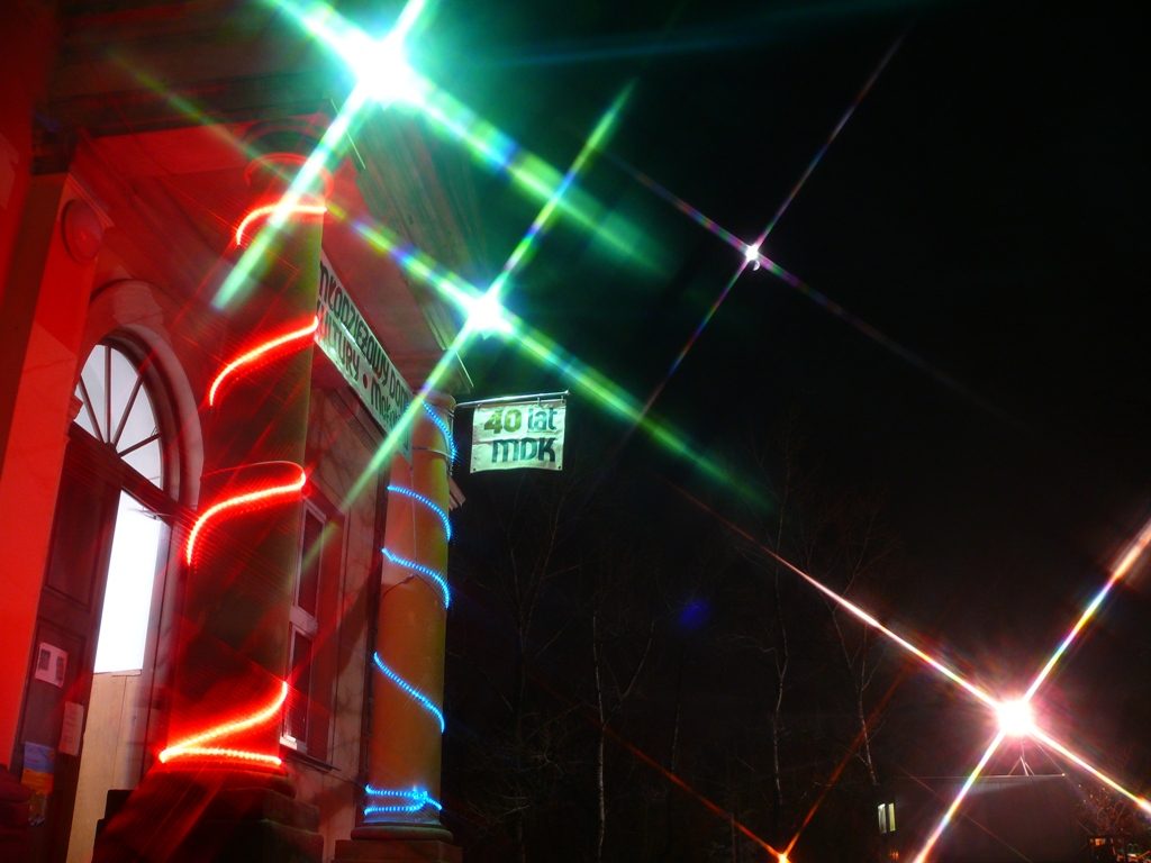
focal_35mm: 35
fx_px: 1164
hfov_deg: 52.6
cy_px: 432
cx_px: 576
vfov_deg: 40.7
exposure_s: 1.3
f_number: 2.8
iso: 100
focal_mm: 7.4
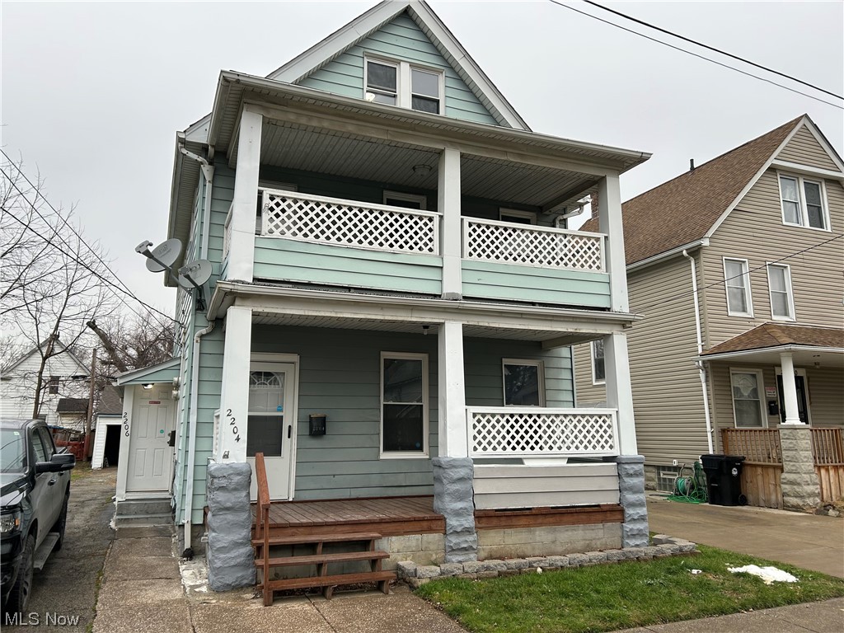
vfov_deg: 53.1
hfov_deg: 67.3
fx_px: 634
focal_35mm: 26
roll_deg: -0.5
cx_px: 422
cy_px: 316
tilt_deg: +10.9
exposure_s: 1/431
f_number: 1.5
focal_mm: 5.7
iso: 50
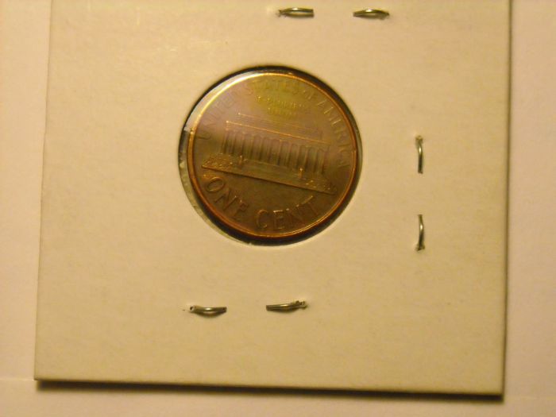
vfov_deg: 14.1
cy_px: 208
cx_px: 278
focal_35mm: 105
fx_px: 1687
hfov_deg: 18.7
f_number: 4.7
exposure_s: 1/250
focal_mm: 17.1
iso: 590
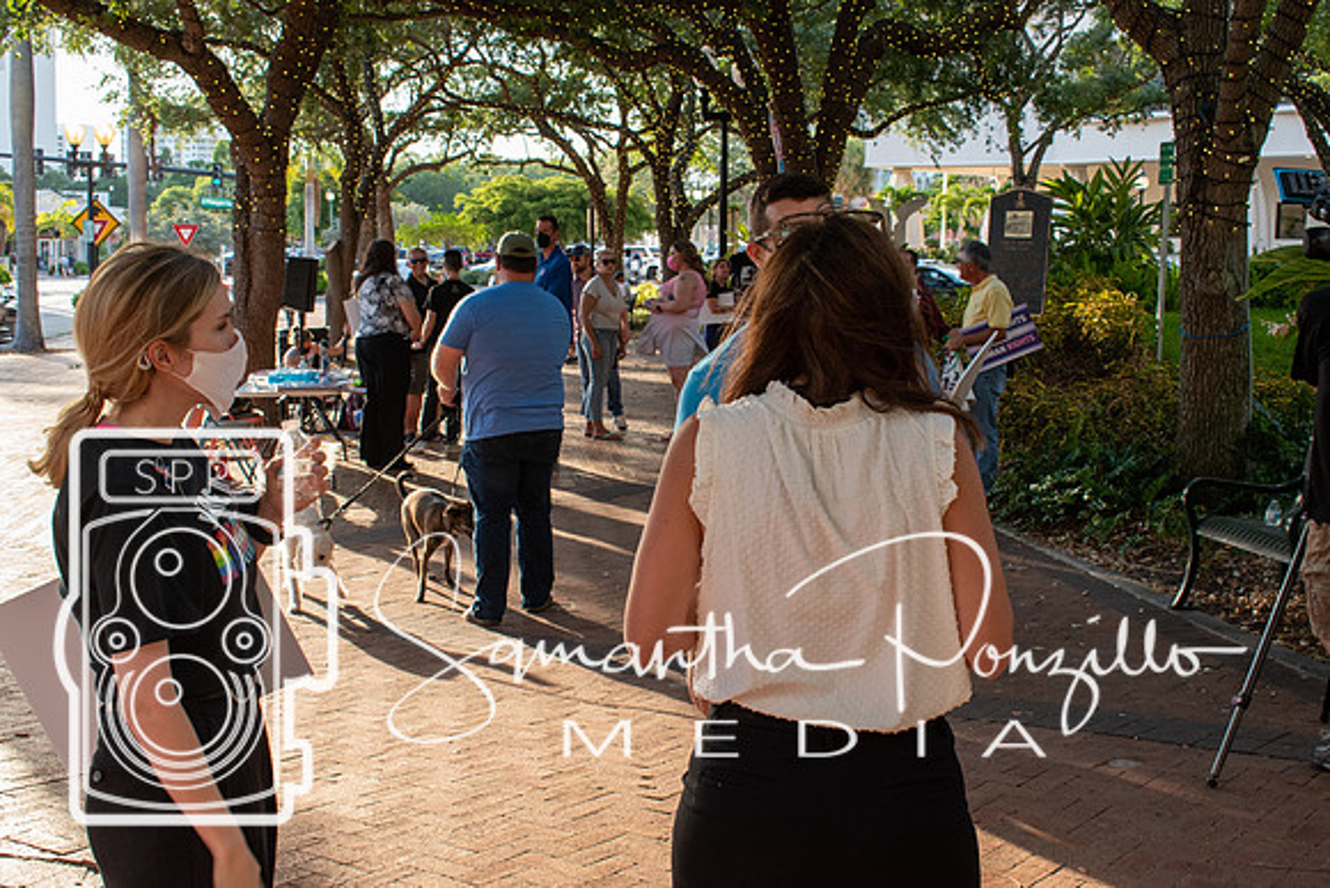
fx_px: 1718
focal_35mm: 46
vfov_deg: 29.0
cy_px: 444
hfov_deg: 42.3
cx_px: 665
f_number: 9
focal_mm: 31
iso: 400
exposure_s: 1/100
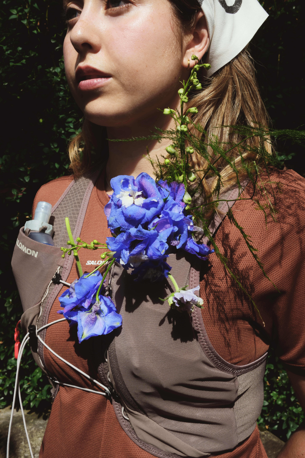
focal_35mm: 35
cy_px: 229
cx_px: 152
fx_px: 445
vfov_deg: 54.4
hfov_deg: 37.9
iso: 400
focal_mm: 23
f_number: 16
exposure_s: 1/160
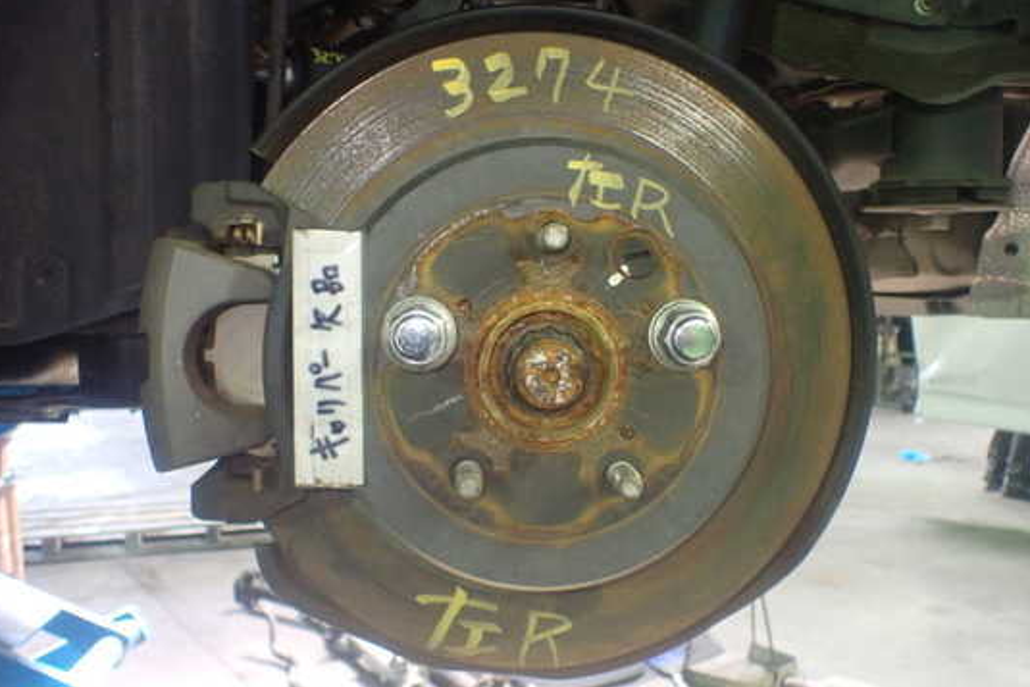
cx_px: 533
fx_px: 1002
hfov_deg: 54.4
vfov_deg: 37.9
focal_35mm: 35
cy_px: 335
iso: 800
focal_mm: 5.4
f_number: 2.3
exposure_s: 1/60
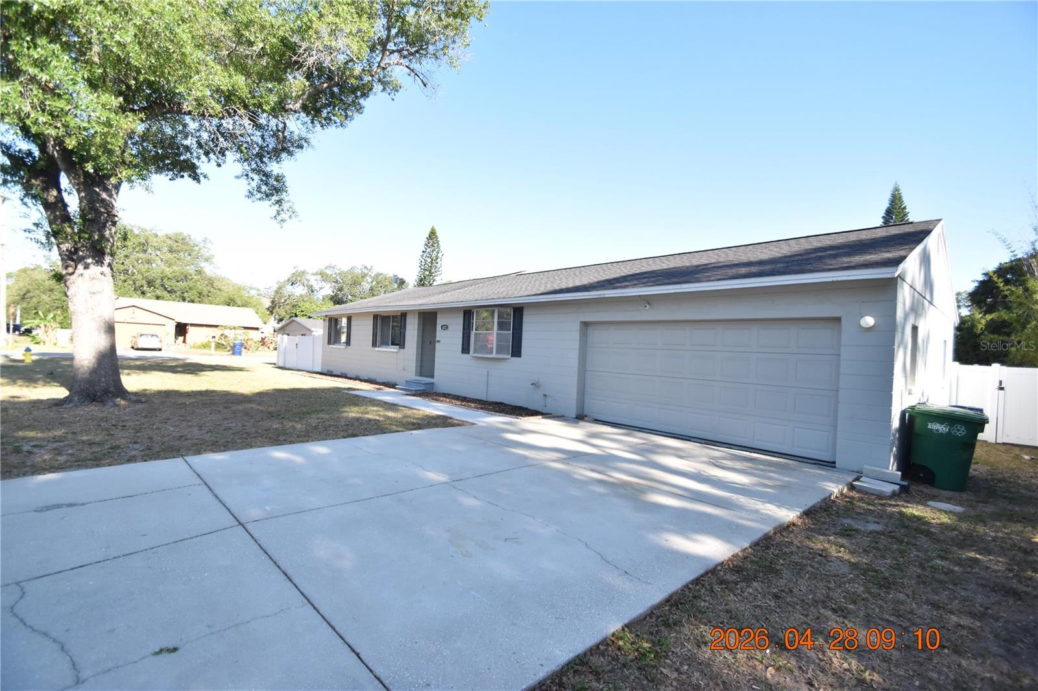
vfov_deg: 77.3
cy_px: 346
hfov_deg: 100.4
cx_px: 519
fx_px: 432
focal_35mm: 15
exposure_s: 1/2000
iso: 800
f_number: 3.5
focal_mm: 10
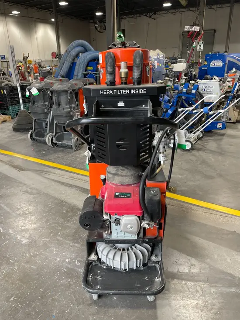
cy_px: 160
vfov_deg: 67.3
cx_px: 120
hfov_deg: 53.1
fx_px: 240
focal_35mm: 26
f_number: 1.6
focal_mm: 4.2
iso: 125
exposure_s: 1/59
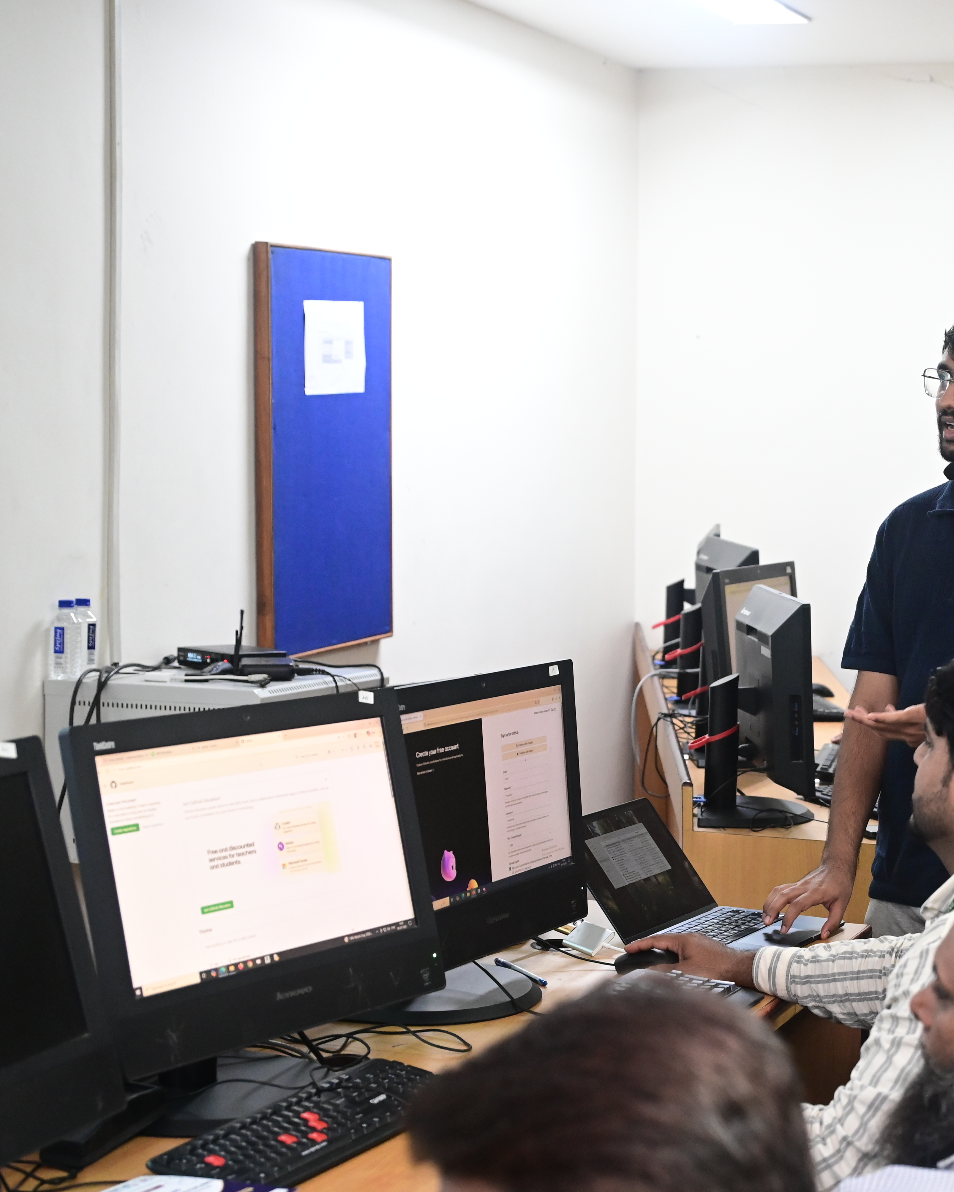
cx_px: 845
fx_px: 2294
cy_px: 597
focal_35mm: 65
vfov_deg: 29.1
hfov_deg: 22.9
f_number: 4
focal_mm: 46
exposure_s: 1/125
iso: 4000
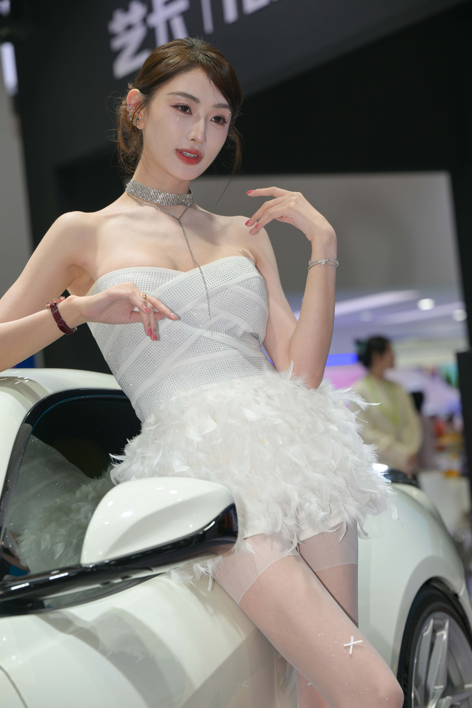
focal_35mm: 99
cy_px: 354
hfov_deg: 13.8
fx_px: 1947
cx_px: 236
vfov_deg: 20.6
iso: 200
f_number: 4.5
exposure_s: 1/200
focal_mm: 99
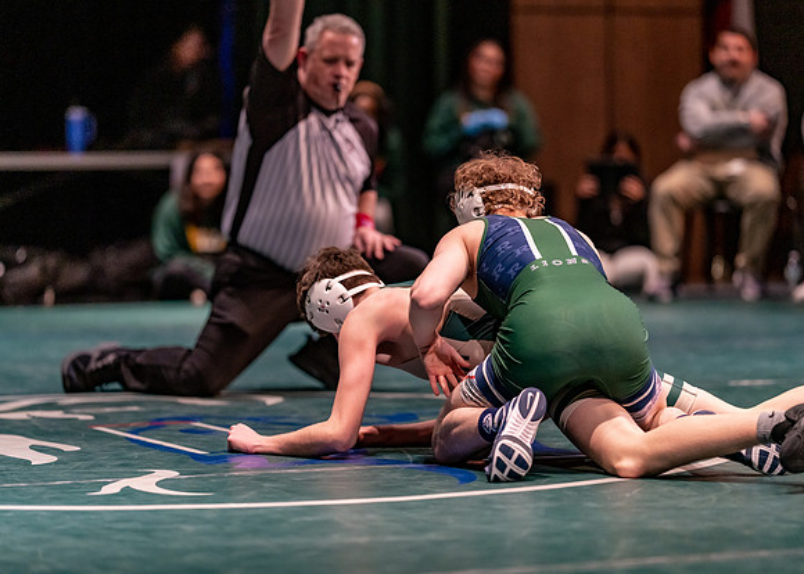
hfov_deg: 14.2
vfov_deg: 10.2
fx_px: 3229
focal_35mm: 141
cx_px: 402
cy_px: 287
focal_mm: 135
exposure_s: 1/800
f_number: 1.8
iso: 2000
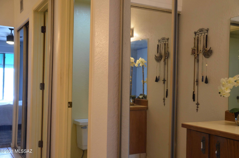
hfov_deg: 48.0
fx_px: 268
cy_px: 79
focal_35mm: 40
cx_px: 120
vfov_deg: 32.9
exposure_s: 1/60
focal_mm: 27
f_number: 4
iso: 720
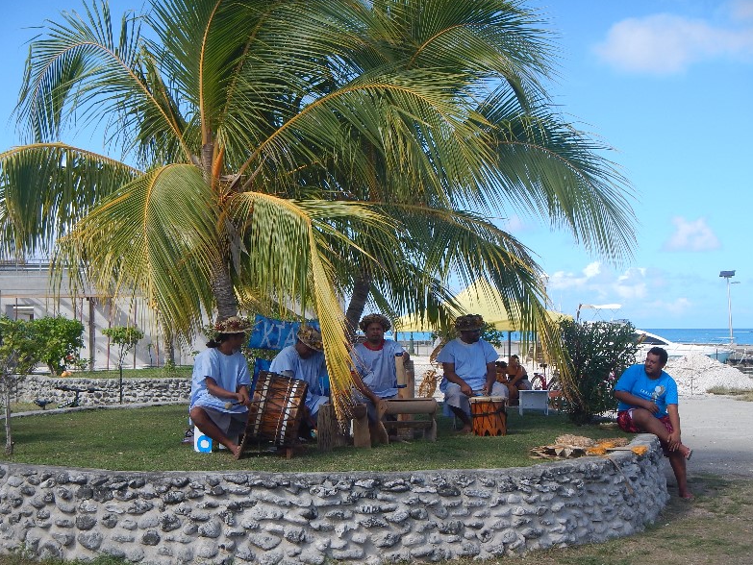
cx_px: 379
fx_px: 1045
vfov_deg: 30.3
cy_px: 279
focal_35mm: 48
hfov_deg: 39.6
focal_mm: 8.4
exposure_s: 1/640
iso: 125
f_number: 4.1
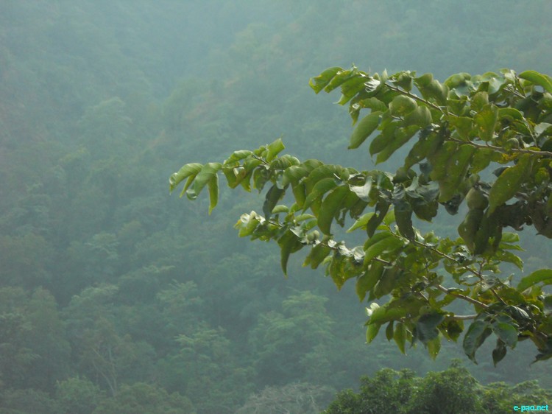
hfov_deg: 15.6
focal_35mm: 126
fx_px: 2009
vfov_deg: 11.8
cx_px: 276
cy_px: 207
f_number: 6.2
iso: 400
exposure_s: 1/200
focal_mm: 22.6
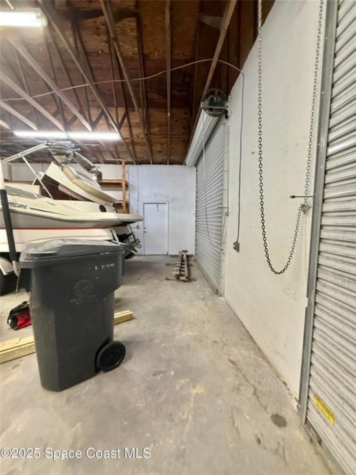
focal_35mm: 14
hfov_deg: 85.7
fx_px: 192
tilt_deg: -4.7
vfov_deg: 102.1
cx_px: 178
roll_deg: -2.2
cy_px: 238
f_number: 2.2
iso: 200
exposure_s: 1/60
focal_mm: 2.22
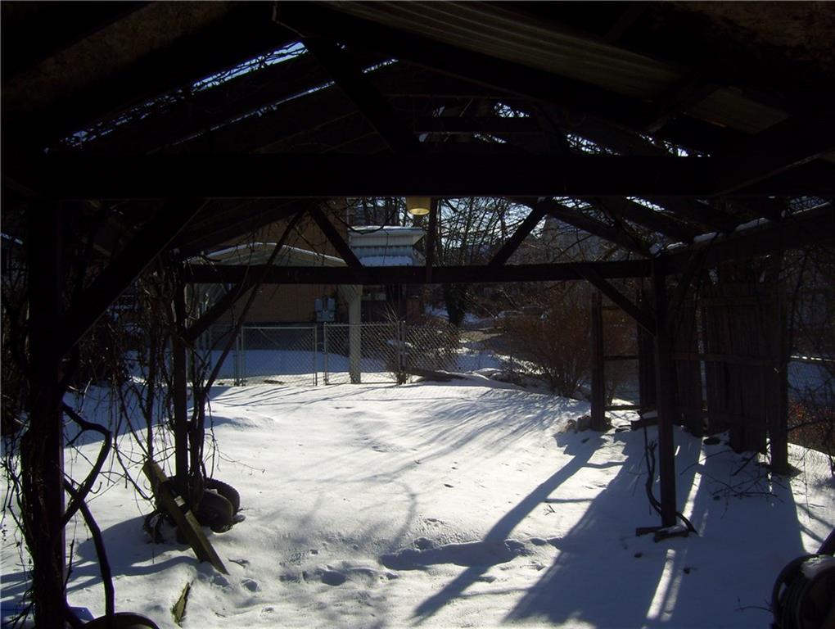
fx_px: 870
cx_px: 418
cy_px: 314
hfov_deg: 51.3
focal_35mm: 36
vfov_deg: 39.7
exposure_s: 1/640
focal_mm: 6
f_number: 4.8
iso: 80
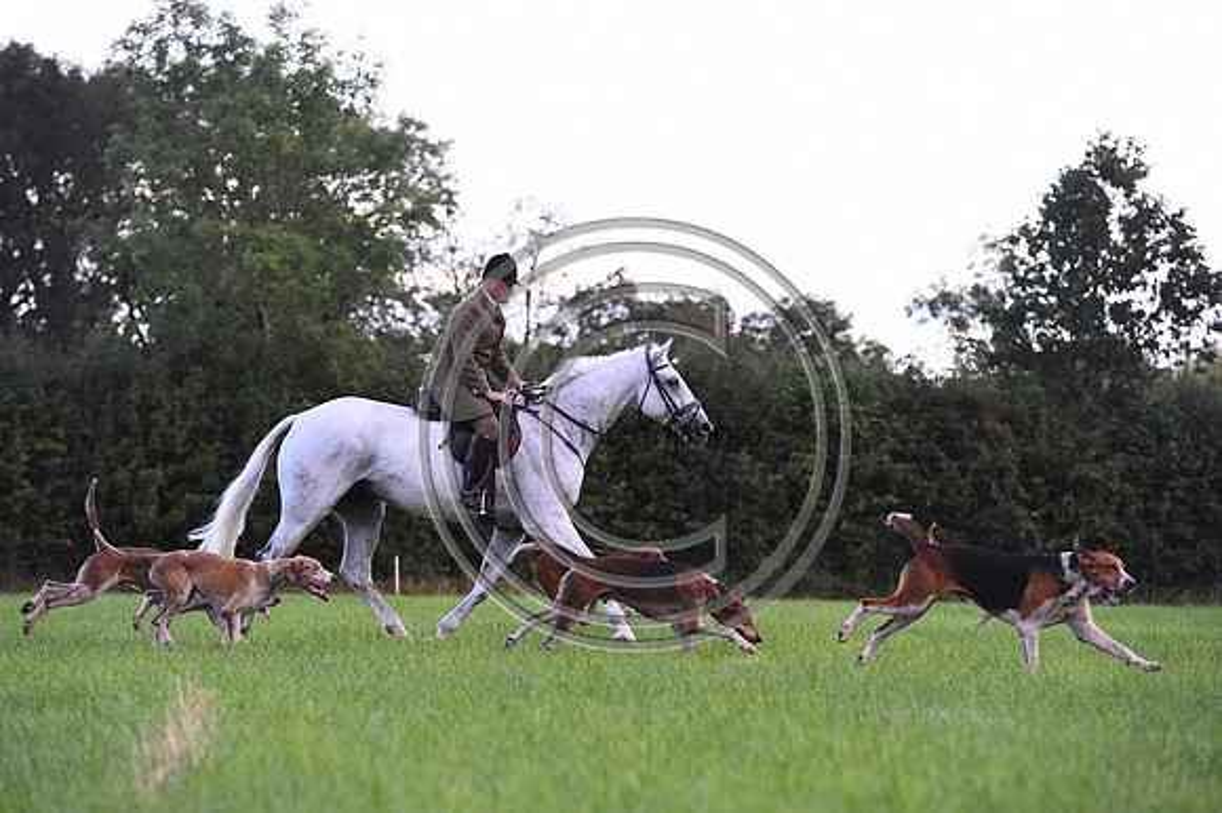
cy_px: 406
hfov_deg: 12.1
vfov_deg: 8.1
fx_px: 5767
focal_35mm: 170
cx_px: 611
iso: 3200
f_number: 5.6
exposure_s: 1/1250
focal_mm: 170
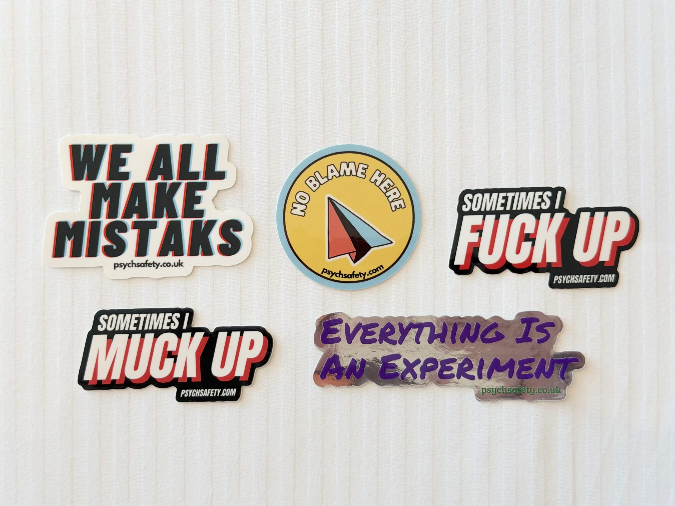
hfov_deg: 39.7
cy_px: 253
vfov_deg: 30.3
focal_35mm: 48
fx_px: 936
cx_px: 338
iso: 80
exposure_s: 1/100
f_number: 1.78
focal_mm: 6.76
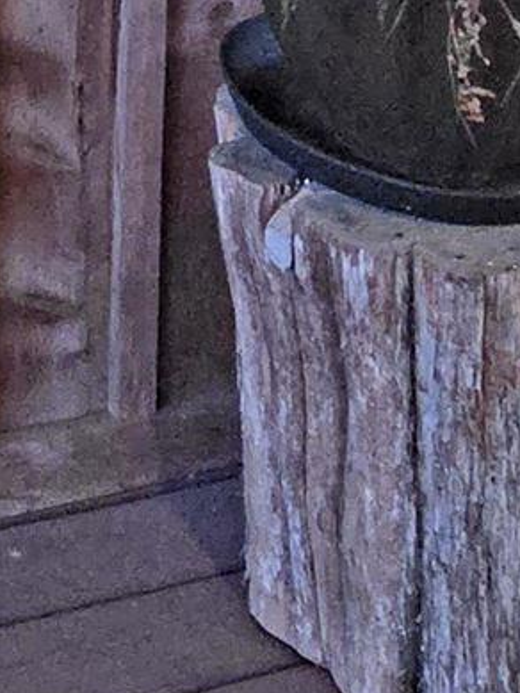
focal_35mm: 77
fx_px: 1541
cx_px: -443
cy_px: -486
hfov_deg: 16.0
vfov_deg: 19.9
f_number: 2.2
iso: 1600
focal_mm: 2.2
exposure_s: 1/60.2
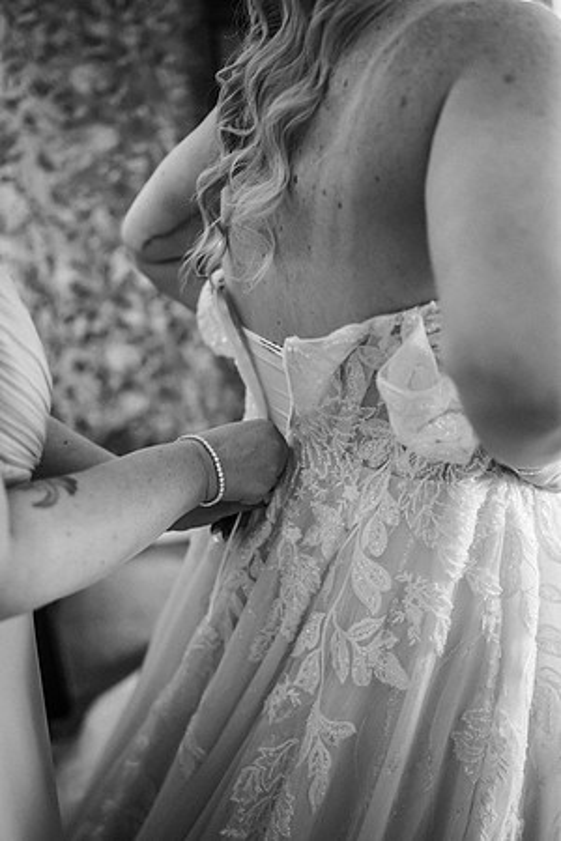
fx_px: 818
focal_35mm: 35
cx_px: 280
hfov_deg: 37.9
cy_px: 420
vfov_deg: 54.4
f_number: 1.8
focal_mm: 35
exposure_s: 1/250
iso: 2500
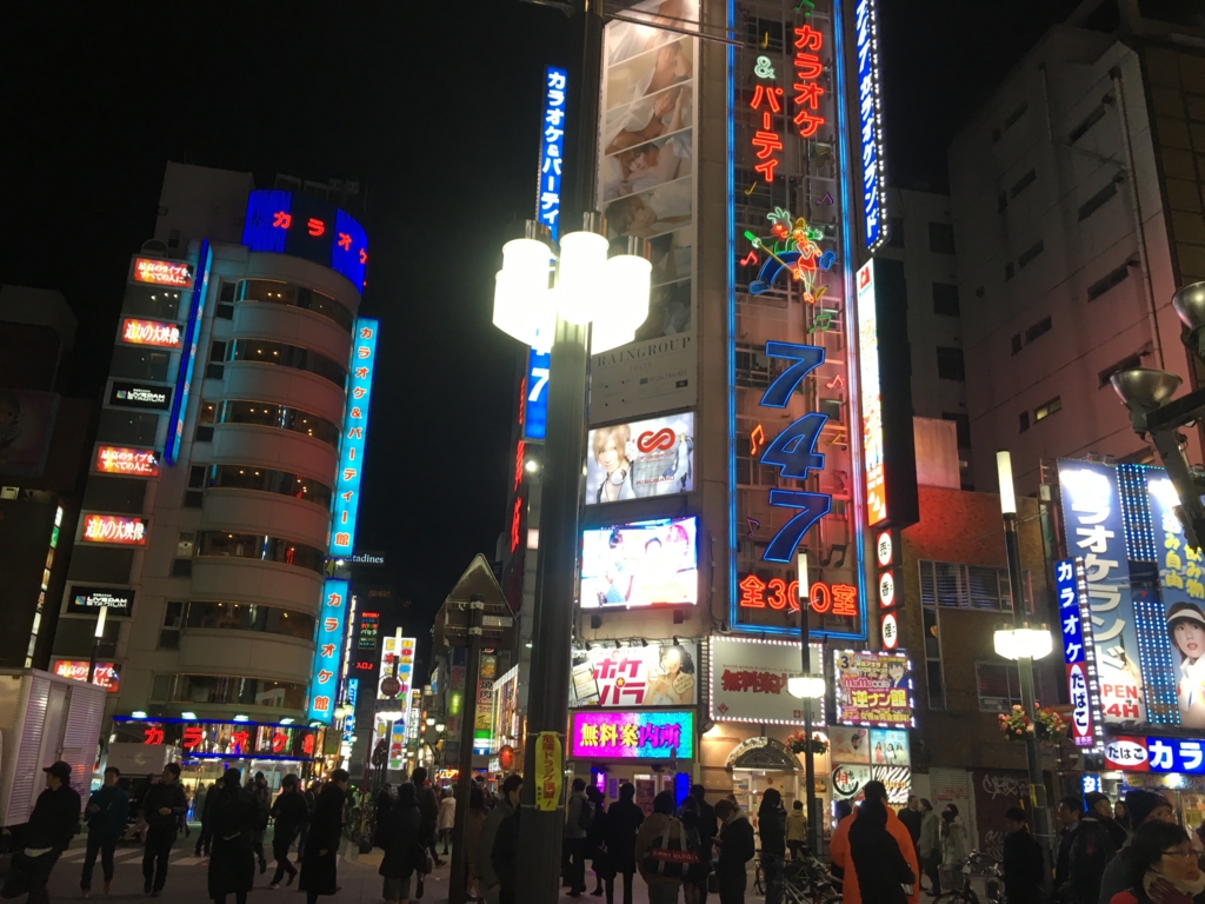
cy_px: 452
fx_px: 1010
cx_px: 602
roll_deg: -2.2
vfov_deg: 48.2
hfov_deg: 61.7
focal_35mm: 29
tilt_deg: +18.7
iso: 32
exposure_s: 1/30
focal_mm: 4.15
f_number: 2.2
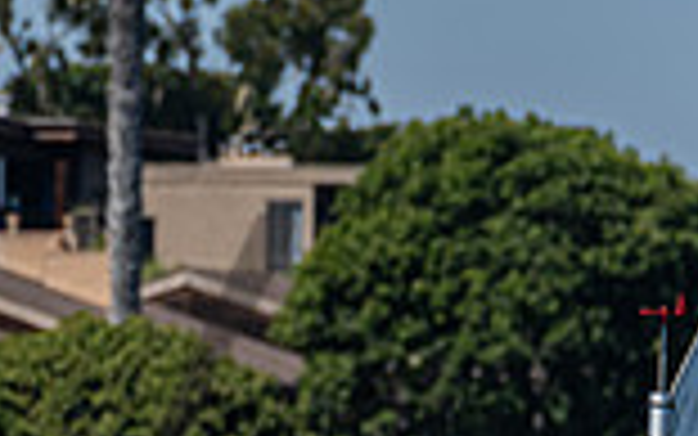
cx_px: 445
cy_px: 1179
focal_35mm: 869
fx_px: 16537
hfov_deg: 2.4
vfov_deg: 1.5
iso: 250
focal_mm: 165
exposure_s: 1/1000
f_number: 7.6
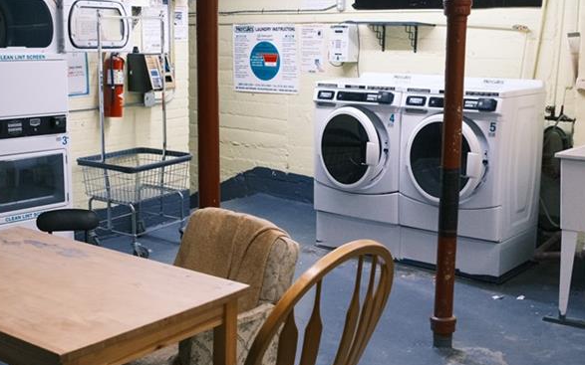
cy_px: 178
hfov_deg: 41.7
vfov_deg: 26.9
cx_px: 247
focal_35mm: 48
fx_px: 765
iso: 1600
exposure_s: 1/100
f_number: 4
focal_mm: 18
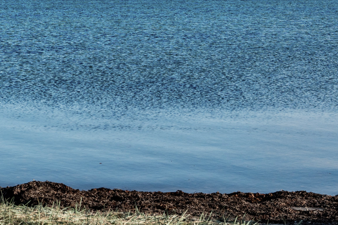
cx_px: 9
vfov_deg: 11.3
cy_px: -13
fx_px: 1129
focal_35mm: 120
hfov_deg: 16.7
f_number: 7.1
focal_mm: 31
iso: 200
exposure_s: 1/640
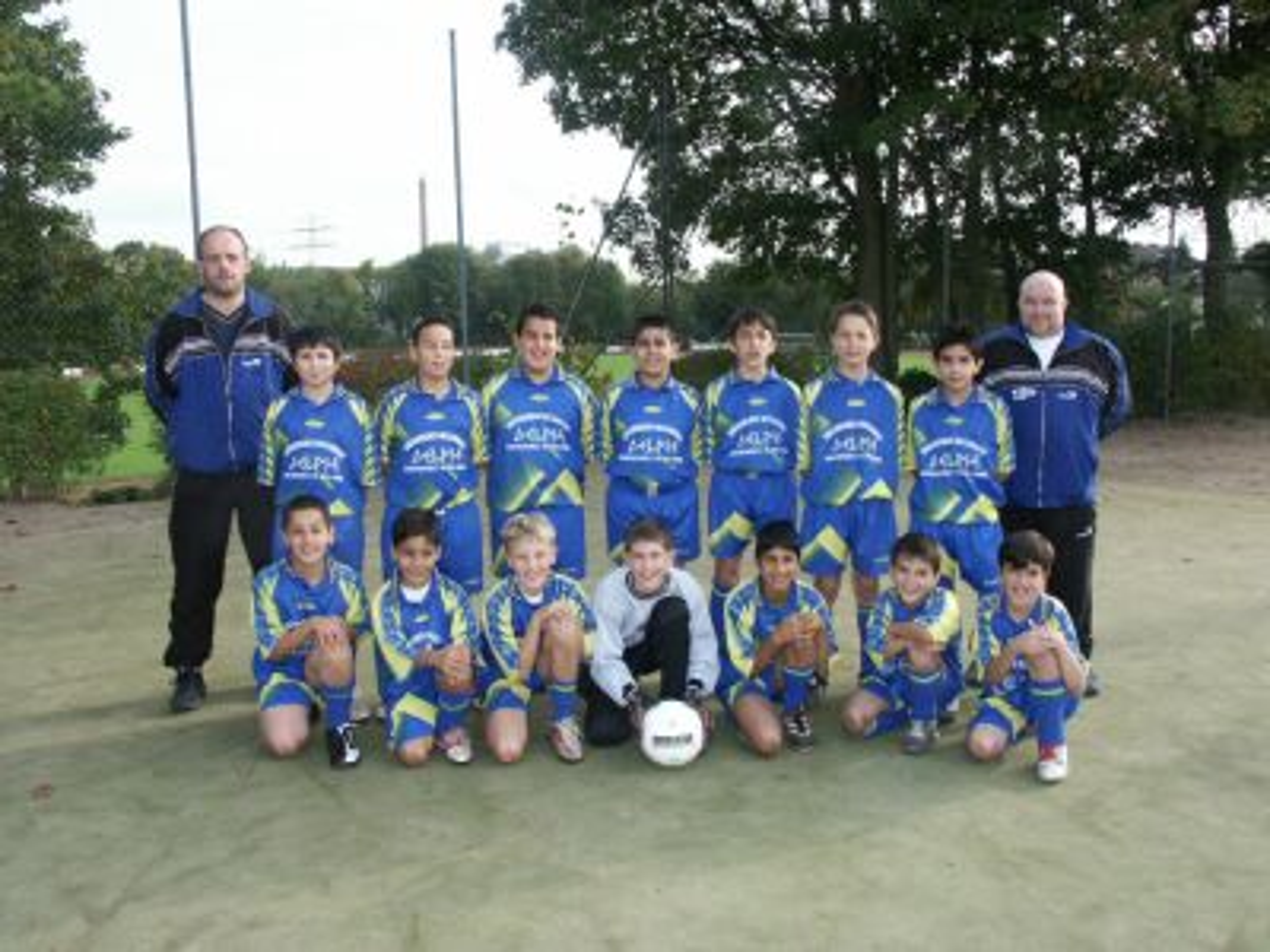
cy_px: 476
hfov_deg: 58.4
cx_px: 635
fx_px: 1137
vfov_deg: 45.4
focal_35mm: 31
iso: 200
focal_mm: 8.09
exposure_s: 1/500
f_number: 4
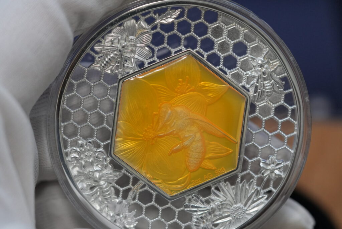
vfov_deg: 10.2
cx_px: 171
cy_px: 114
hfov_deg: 15.2
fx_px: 1283
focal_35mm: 135
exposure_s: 1/160
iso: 1600
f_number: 3.5
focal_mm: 90
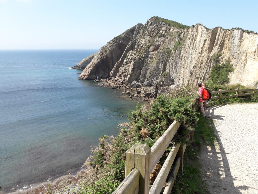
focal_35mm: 28
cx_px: 129
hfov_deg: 63.4
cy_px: 97
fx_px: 209
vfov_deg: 49.7
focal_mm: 3.7
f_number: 1.9
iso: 40
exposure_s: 1/941
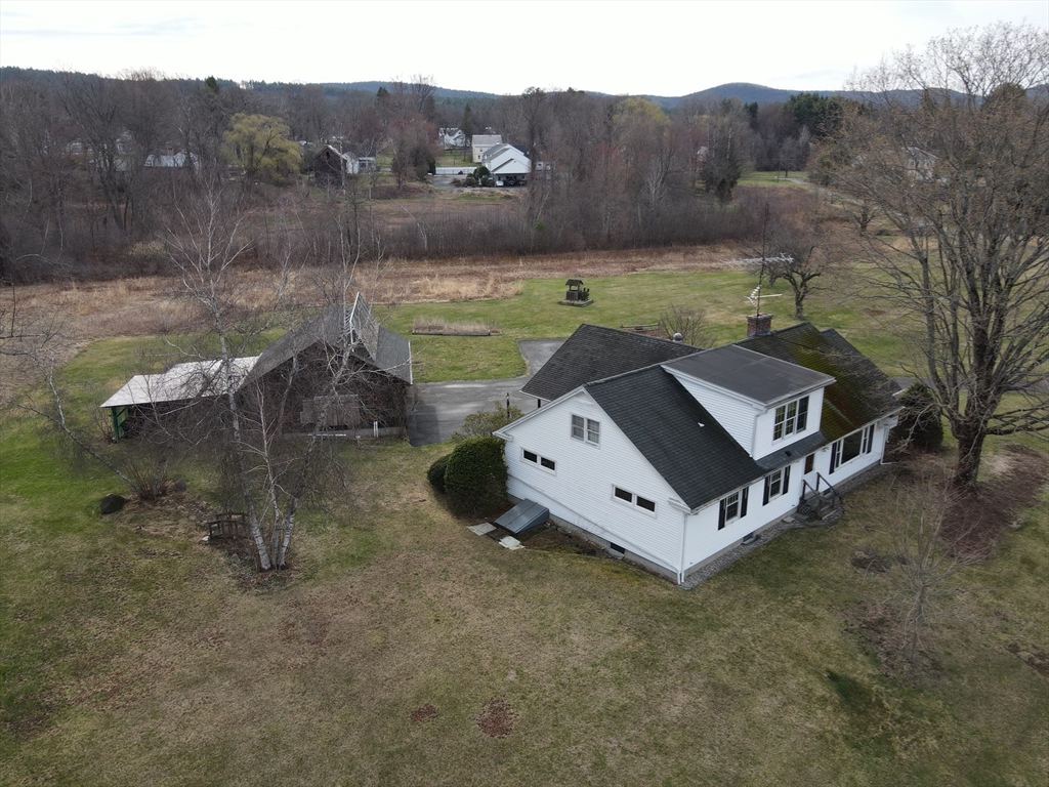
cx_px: 524
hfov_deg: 71.6
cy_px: 394
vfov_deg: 56.8
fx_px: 727
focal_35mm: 24
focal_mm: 4.5
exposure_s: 1/240
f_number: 2.8
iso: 100
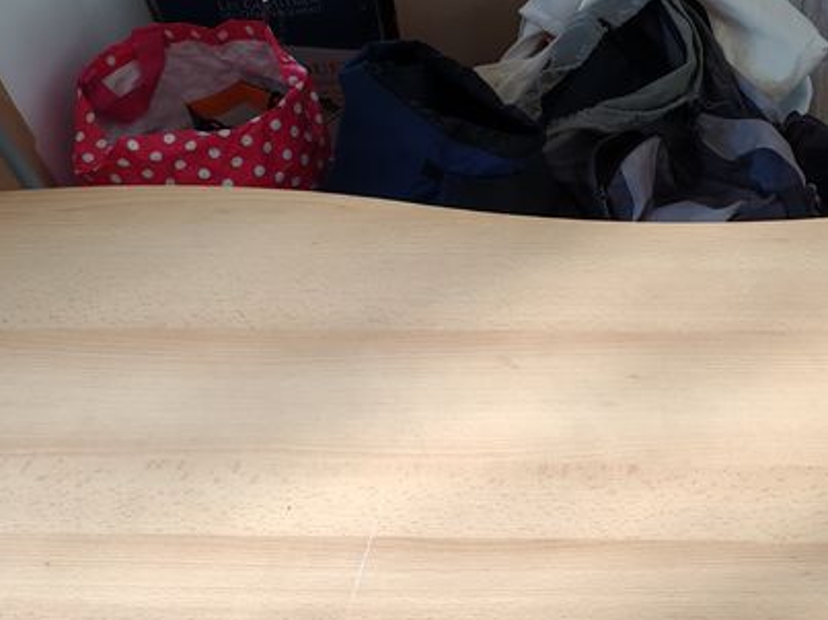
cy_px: 468
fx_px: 1602
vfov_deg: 21.7
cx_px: 781
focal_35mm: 67
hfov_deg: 27.7
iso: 50
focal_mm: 5.52
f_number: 1.95
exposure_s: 1/100
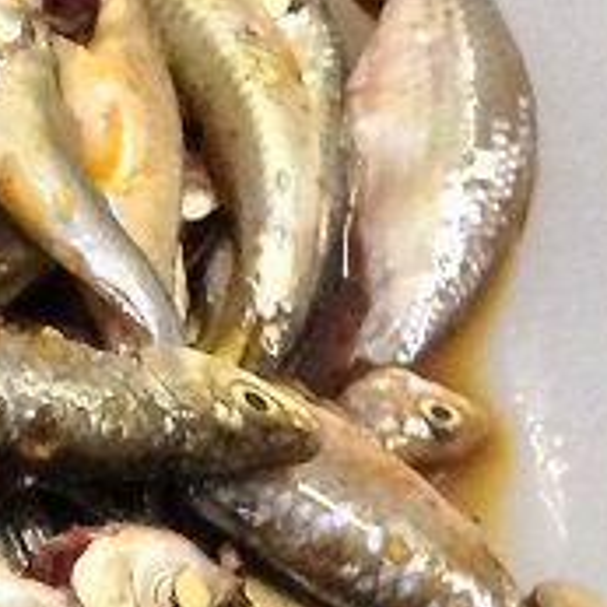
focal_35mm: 202
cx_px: -1056
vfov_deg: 8.7
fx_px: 4007
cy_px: 340
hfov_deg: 7.8
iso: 320
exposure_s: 1/20
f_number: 2.4
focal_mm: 4.12
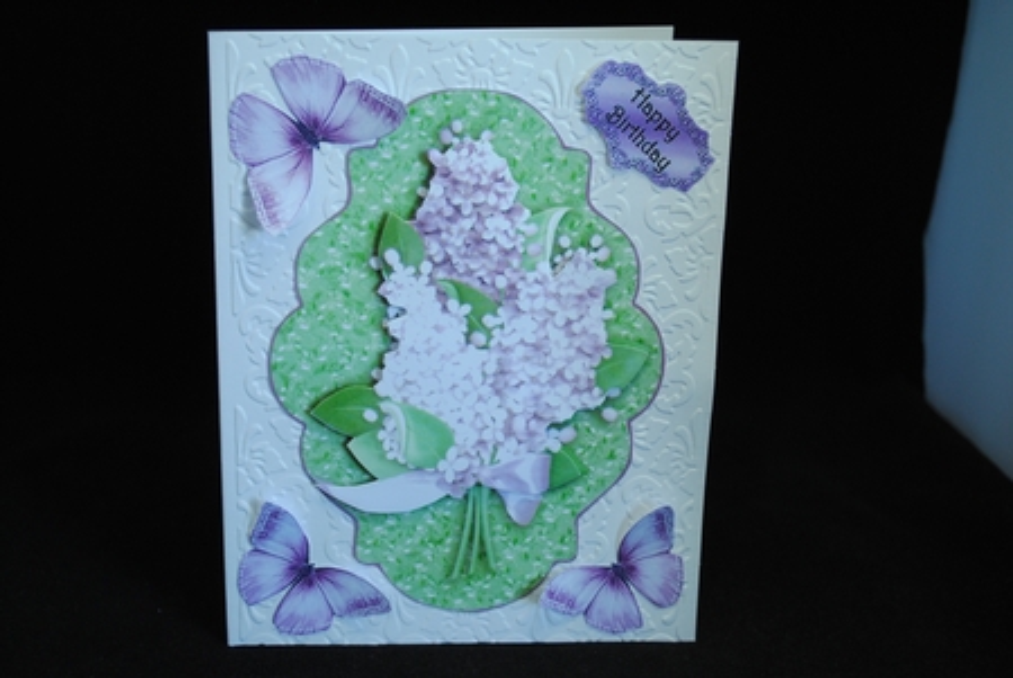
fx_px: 1352
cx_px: 506
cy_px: 339
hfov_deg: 41.1
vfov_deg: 28.1
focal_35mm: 48
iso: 360
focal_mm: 32
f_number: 4.8
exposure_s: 1/30
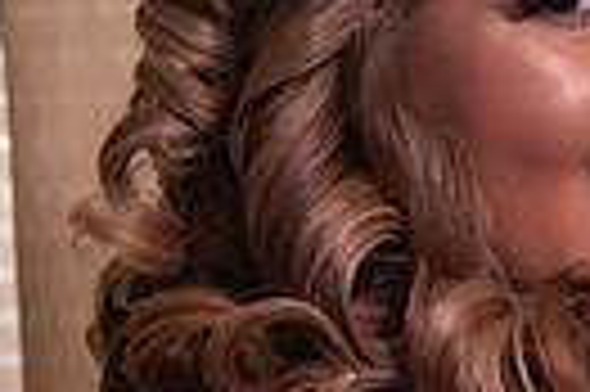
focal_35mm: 275
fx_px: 4501
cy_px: 360
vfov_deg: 5.0
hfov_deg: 7.4
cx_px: 928
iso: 400
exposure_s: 1/60
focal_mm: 62
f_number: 4.5
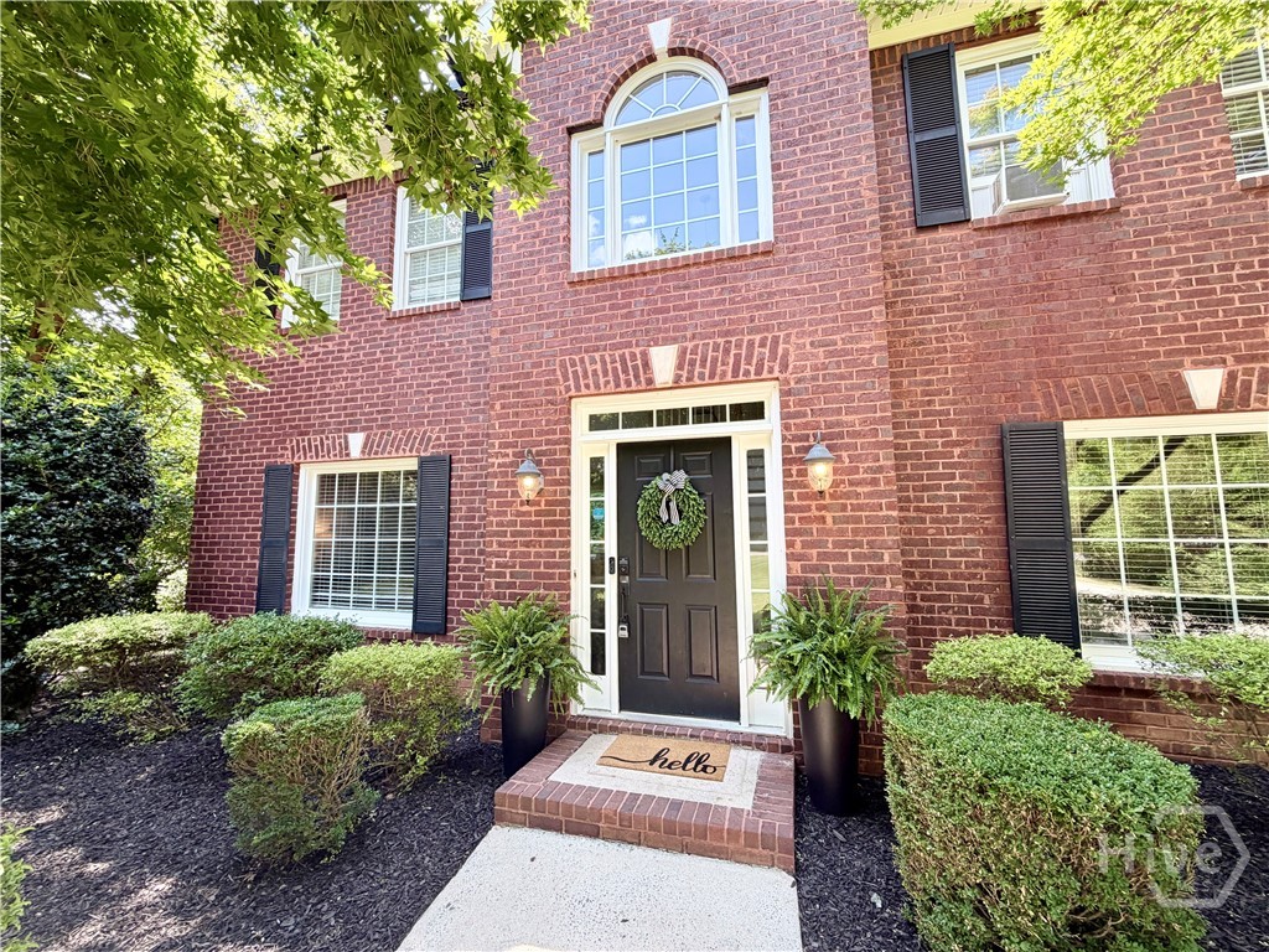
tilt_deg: +6.5
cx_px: 634
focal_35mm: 14
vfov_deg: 85.7
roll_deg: +0.2
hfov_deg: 102.1
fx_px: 513
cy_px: 476
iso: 50
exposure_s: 1/121
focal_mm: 2.22
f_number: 2.2
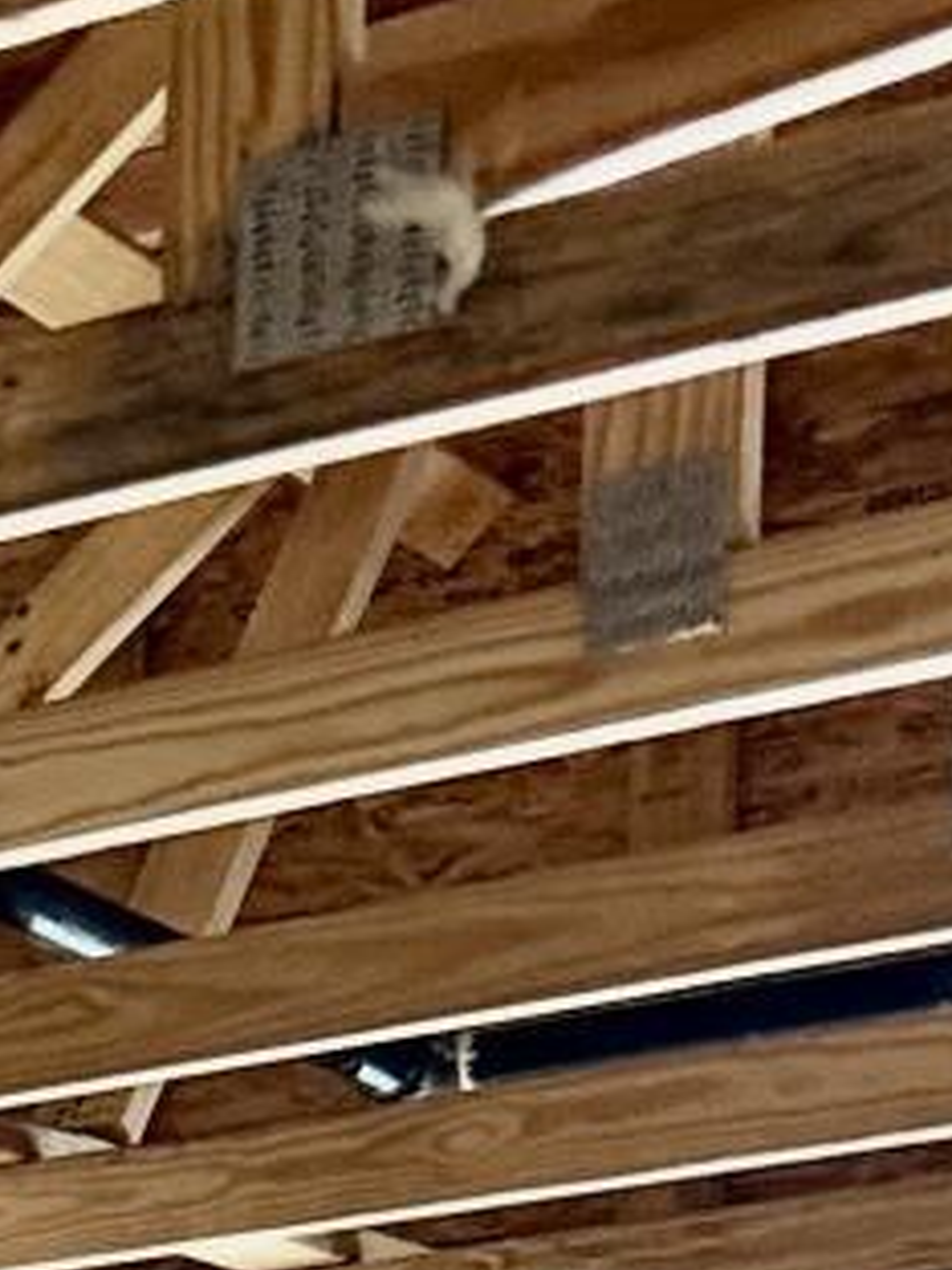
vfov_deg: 10.9
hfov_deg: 8.2
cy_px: 3057
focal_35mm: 154
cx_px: -1945
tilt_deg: -3.7
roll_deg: +2.7
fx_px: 5647
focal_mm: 6.76
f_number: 1.78
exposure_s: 1/121
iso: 160
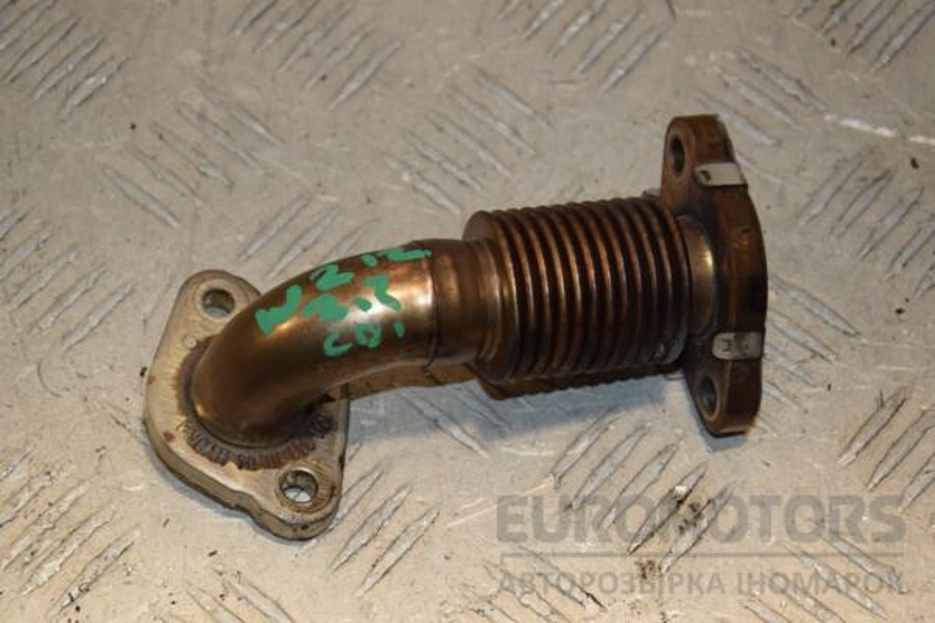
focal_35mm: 112
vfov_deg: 12.2
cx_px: 468
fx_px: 2922
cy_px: 312
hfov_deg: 18.2
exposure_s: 1/200
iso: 800
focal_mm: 75
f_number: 7.1
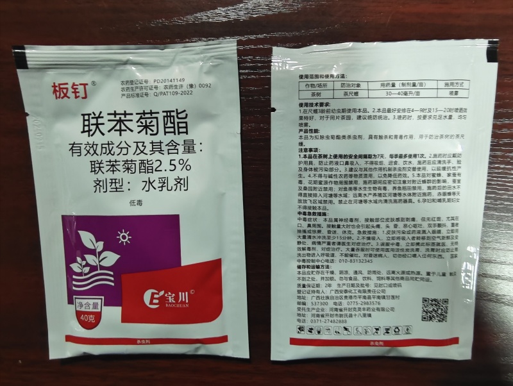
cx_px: 256
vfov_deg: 53.2
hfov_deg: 67.2
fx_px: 386
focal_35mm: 26
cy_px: 193
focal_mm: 2.32
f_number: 2
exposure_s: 1/11.1
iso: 947
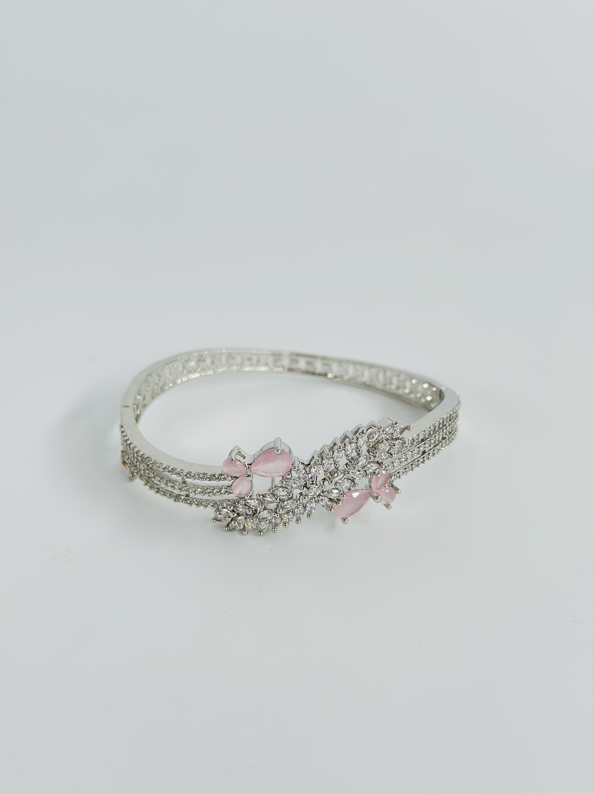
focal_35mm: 48
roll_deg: -1.0
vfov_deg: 39.7
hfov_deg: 30.3
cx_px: 297
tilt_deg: -28.3
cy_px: 396
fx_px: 1098
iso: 80
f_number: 1.78
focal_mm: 6.86
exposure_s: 1/1475
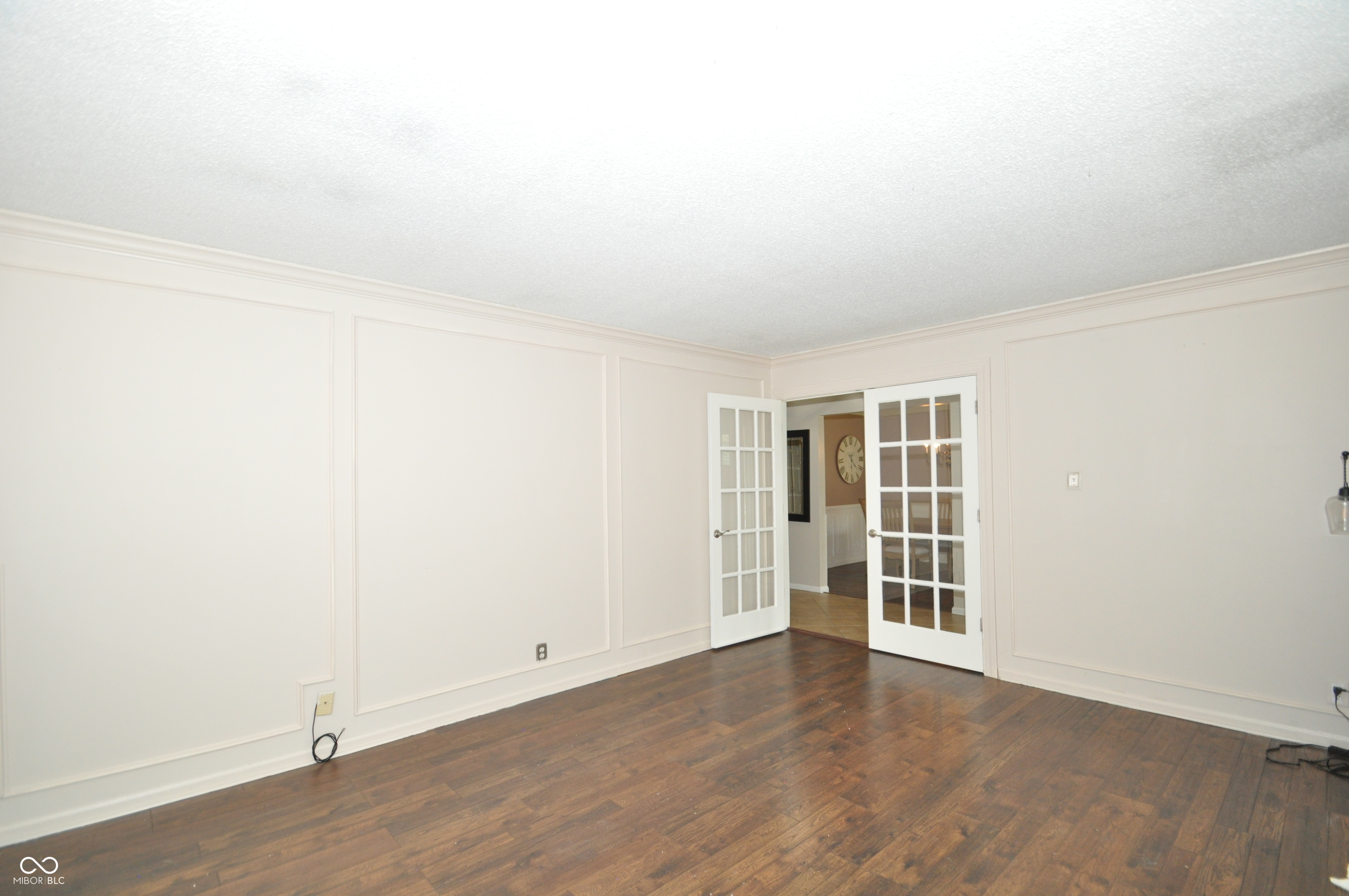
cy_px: 448
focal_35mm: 15
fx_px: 561
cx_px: 674
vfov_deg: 77.2
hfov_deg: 100.5
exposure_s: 1/60
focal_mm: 10
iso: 800
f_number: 4
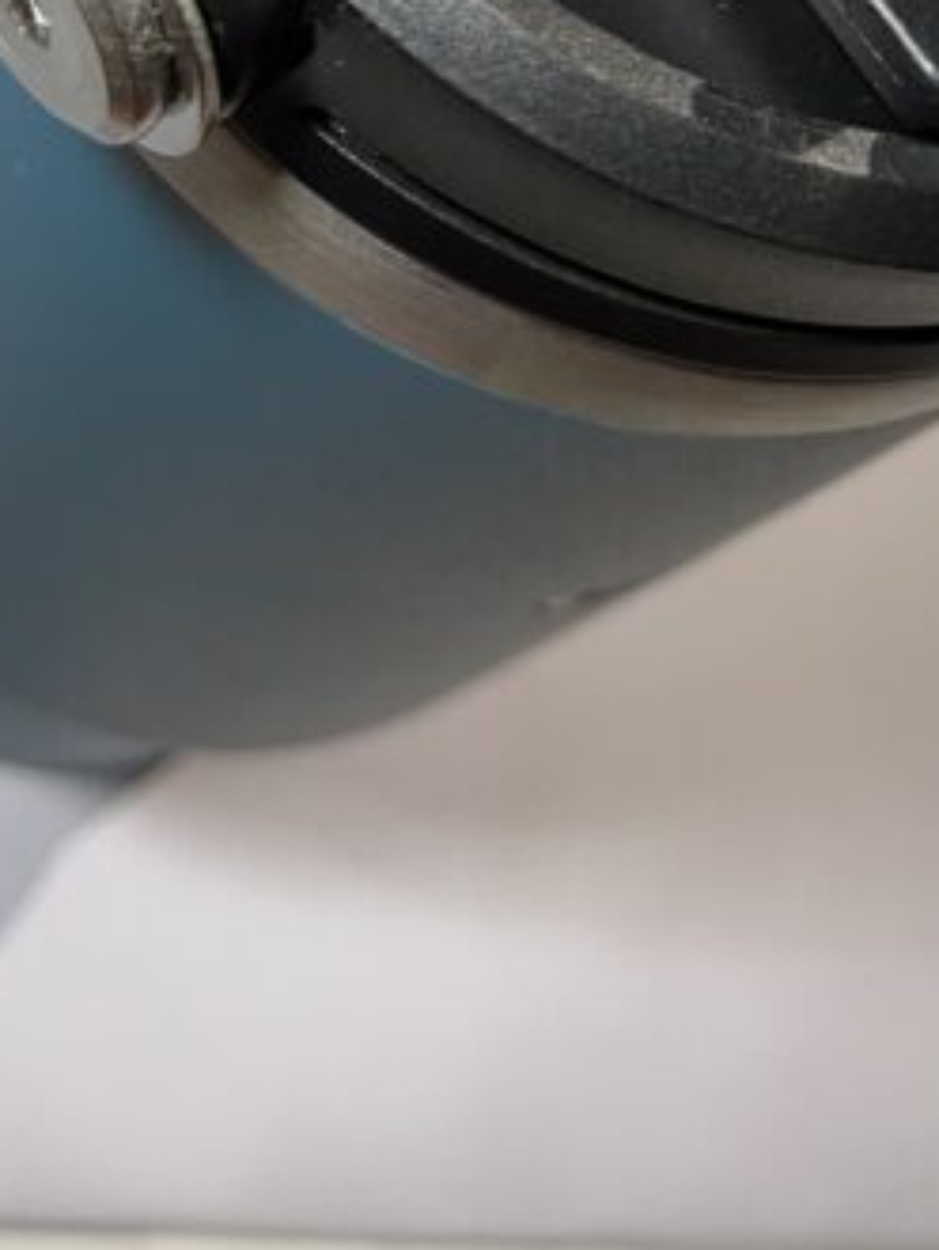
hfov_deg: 23.2
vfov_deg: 27.4
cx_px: 666
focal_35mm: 63
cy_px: -216
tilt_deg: -51.4
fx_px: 2276
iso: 100
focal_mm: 4.2
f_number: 1.6
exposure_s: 1/50
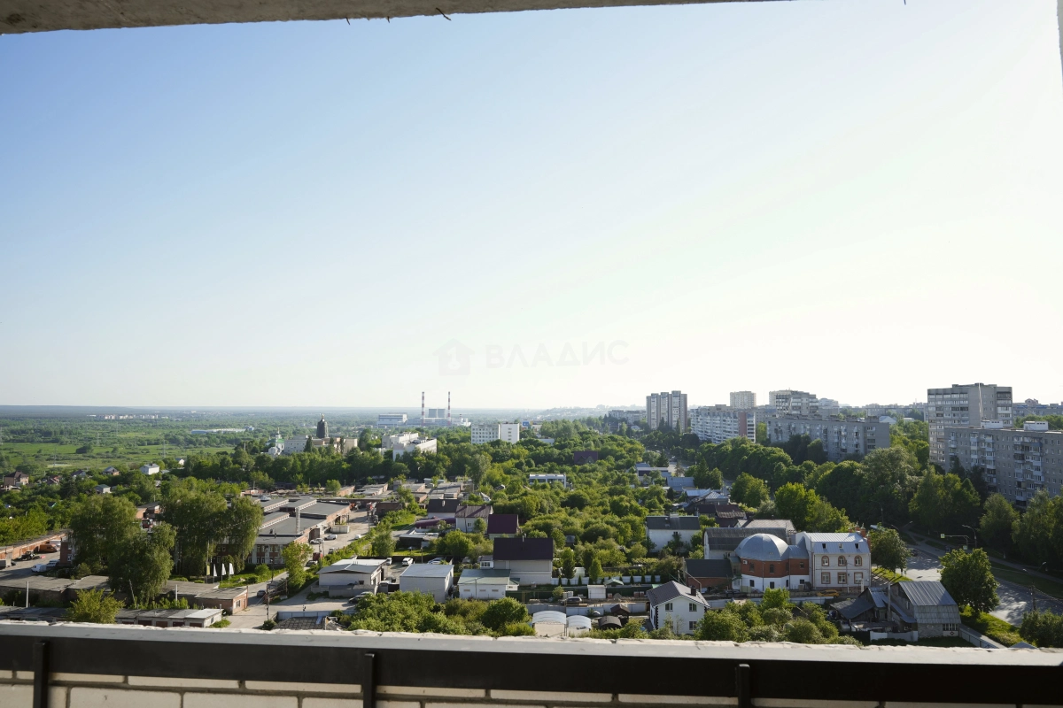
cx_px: 532
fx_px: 709
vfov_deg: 53.1
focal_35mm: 24
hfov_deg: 73.7
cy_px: 354
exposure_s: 1/160
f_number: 9
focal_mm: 24
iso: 125
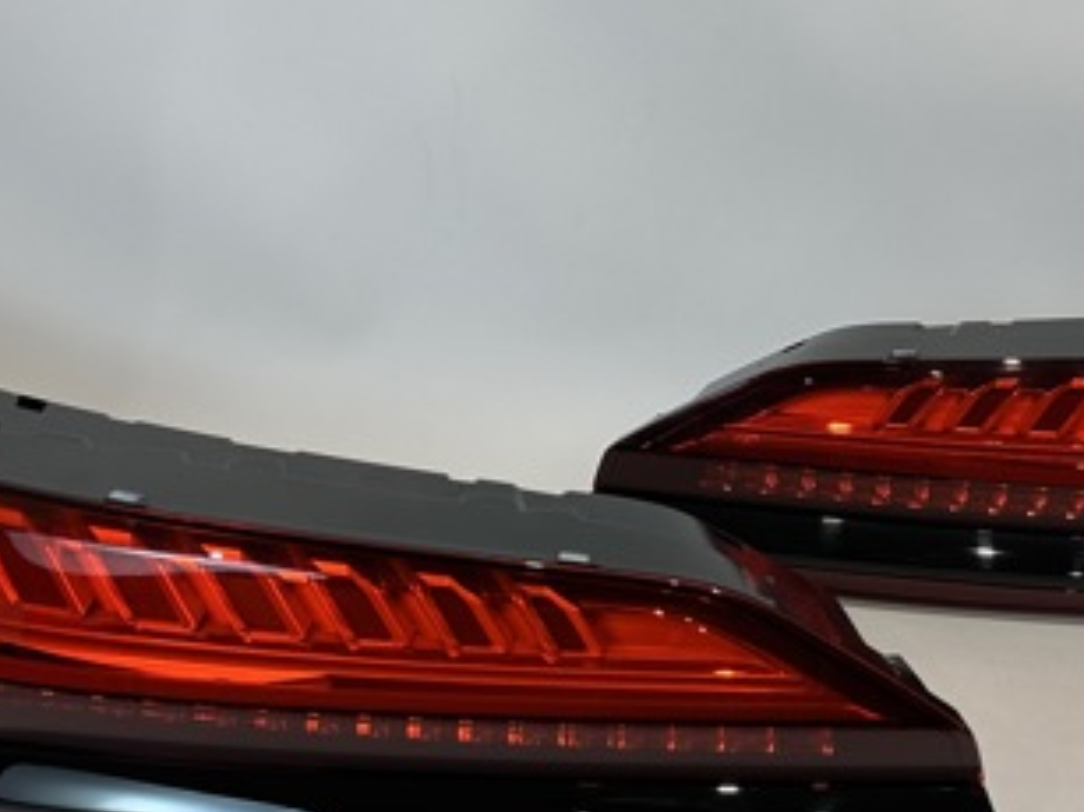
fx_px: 1565
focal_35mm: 50
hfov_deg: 38.0
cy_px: 542
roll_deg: -1.9
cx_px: 681
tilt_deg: -25.6
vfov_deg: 28.9
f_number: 1.78
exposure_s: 1/100
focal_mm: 6.86
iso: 200
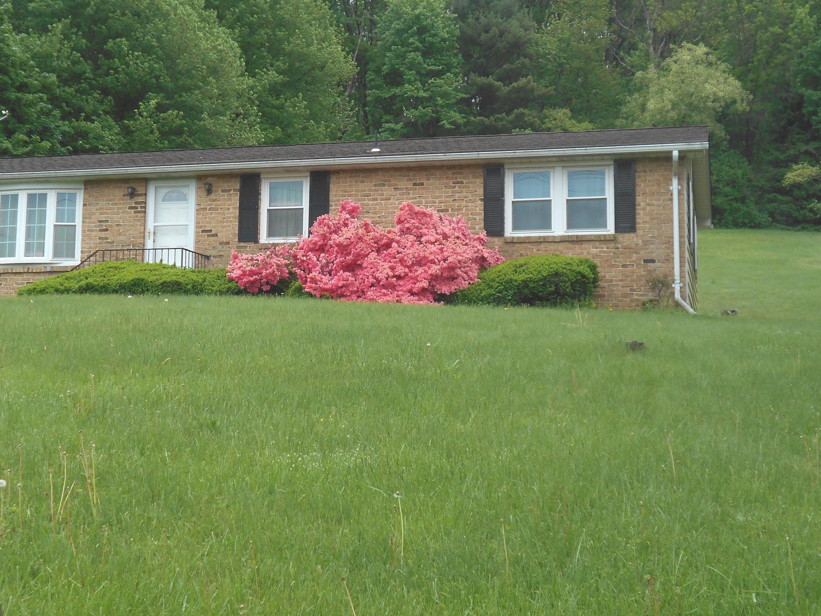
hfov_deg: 33.2
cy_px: 278
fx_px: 1375
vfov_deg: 25.2
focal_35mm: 58
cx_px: 369
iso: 80
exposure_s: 1/250
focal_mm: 8.8
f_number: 4.5
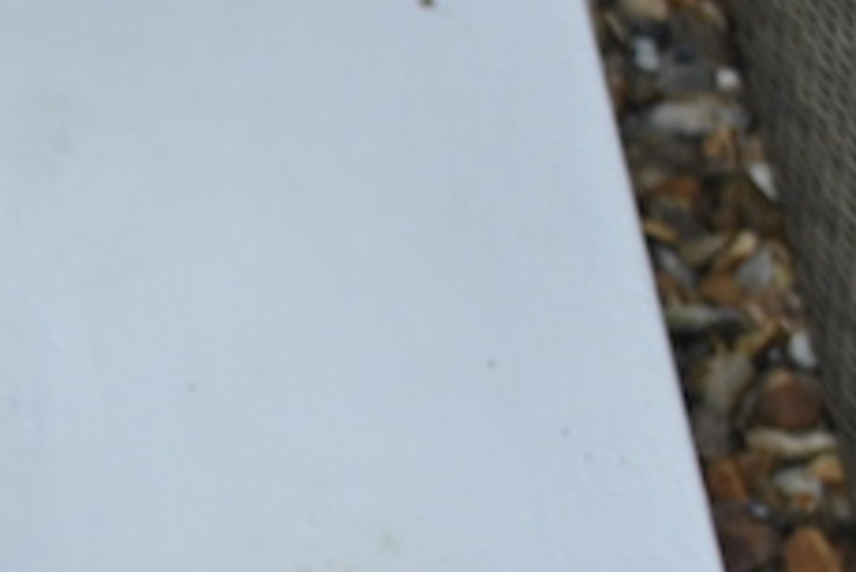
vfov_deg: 7.3
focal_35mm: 188
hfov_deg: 10.5
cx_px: -493
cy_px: 372
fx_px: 4473
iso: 100
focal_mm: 28
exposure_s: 1/125
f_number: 4.5
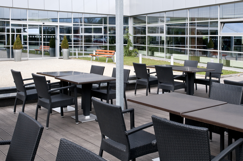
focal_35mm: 44
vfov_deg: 30.8
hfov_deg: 45.0
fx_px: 293
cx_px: 122
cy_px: 80
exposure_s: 1/90
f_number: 11
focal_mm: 29
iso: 200
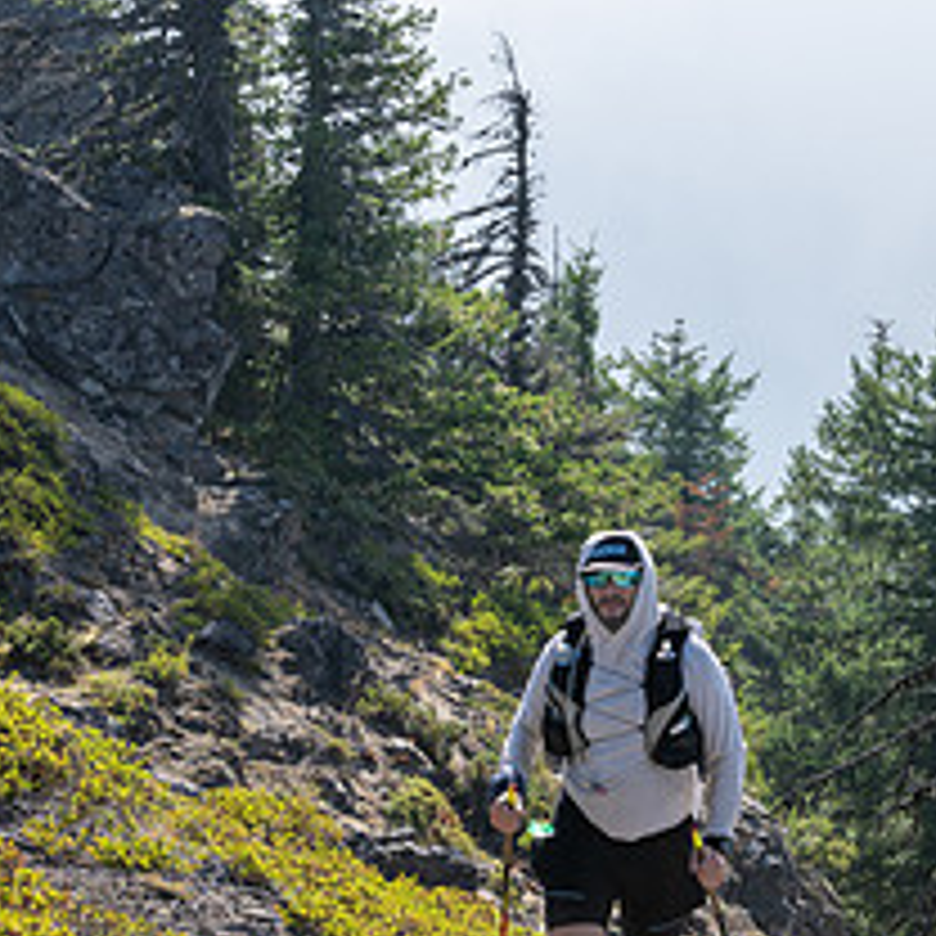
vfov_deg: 13.5
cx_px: 544
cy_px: 432
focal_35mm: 129
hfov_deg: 13.5
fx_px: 3946
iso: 400
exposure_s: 1/320
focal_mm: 70
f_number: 16
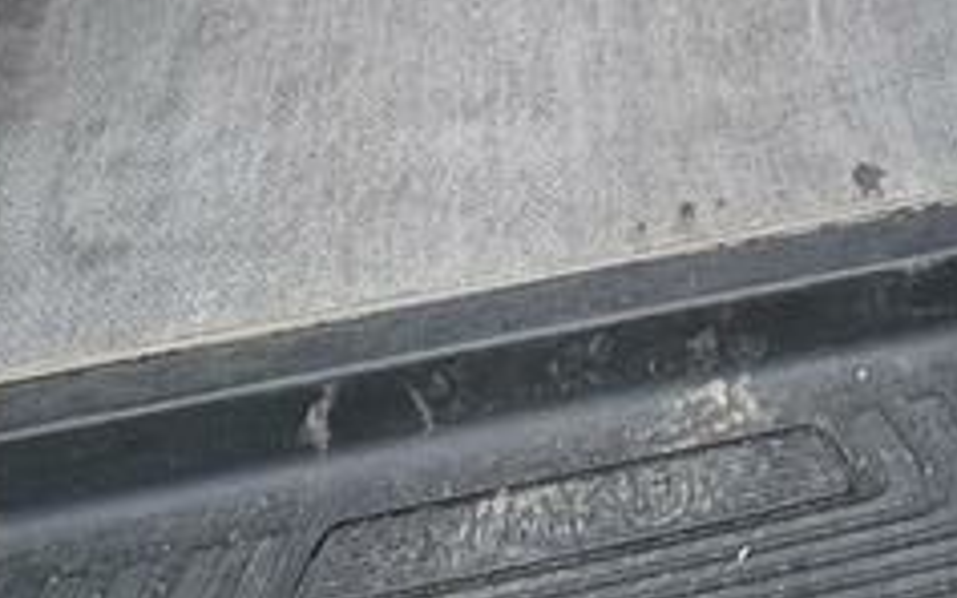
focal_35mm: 56
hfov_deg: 35.5
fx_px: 1460
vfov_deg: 14.6
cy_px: -844
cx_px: 719
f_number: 2.2
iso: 64
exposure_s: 1/237
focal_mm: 2.22
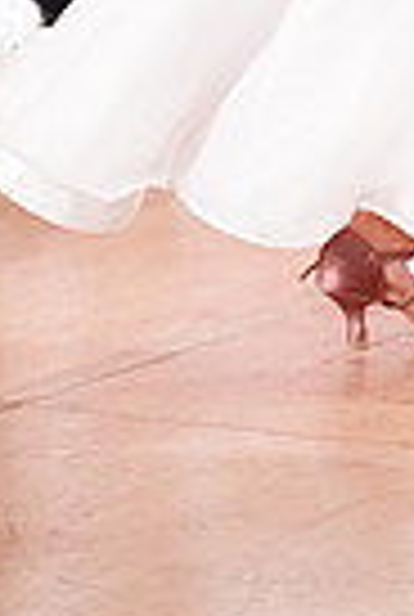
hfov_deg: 3.6
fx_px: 6522
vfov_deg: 5.3
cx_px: 682
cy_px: -499
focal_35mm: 380
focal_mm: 90
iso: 2500
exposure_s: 1/640
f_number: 2.8
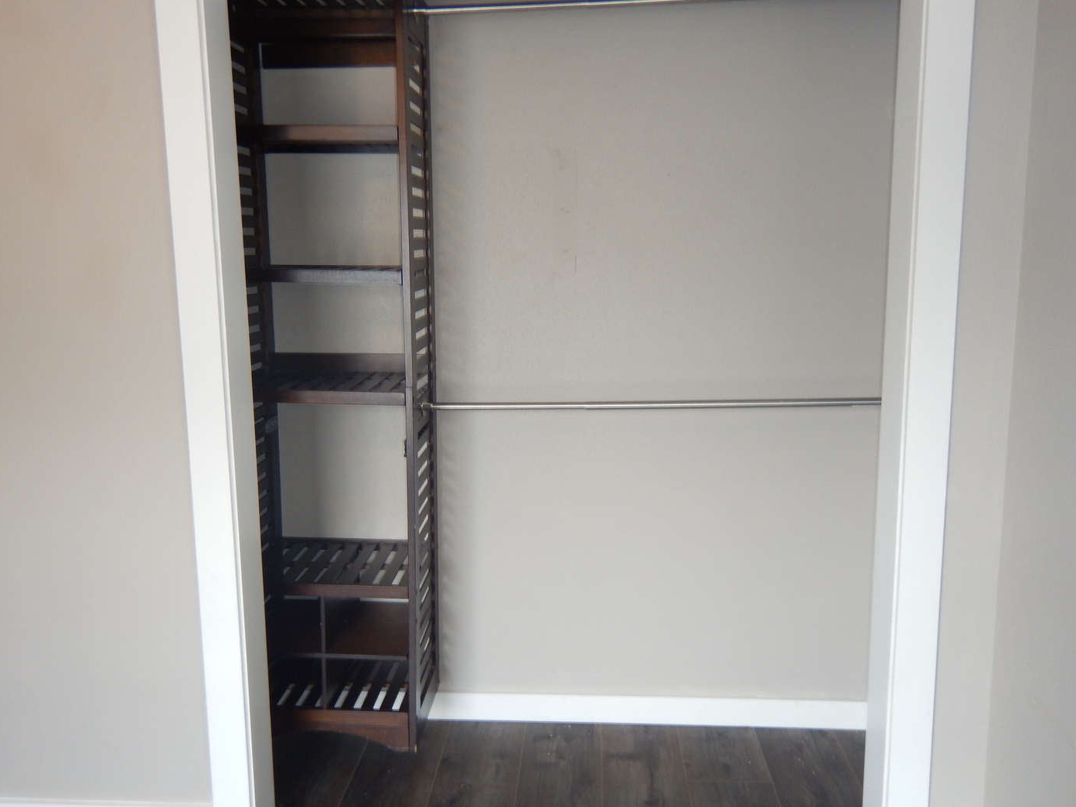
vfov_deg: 46.8
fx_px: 933
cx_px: 534
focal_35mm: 30
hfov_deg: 60.0
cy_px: 404
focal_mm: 5.1
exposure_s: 1/30
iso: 160
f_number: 2.8
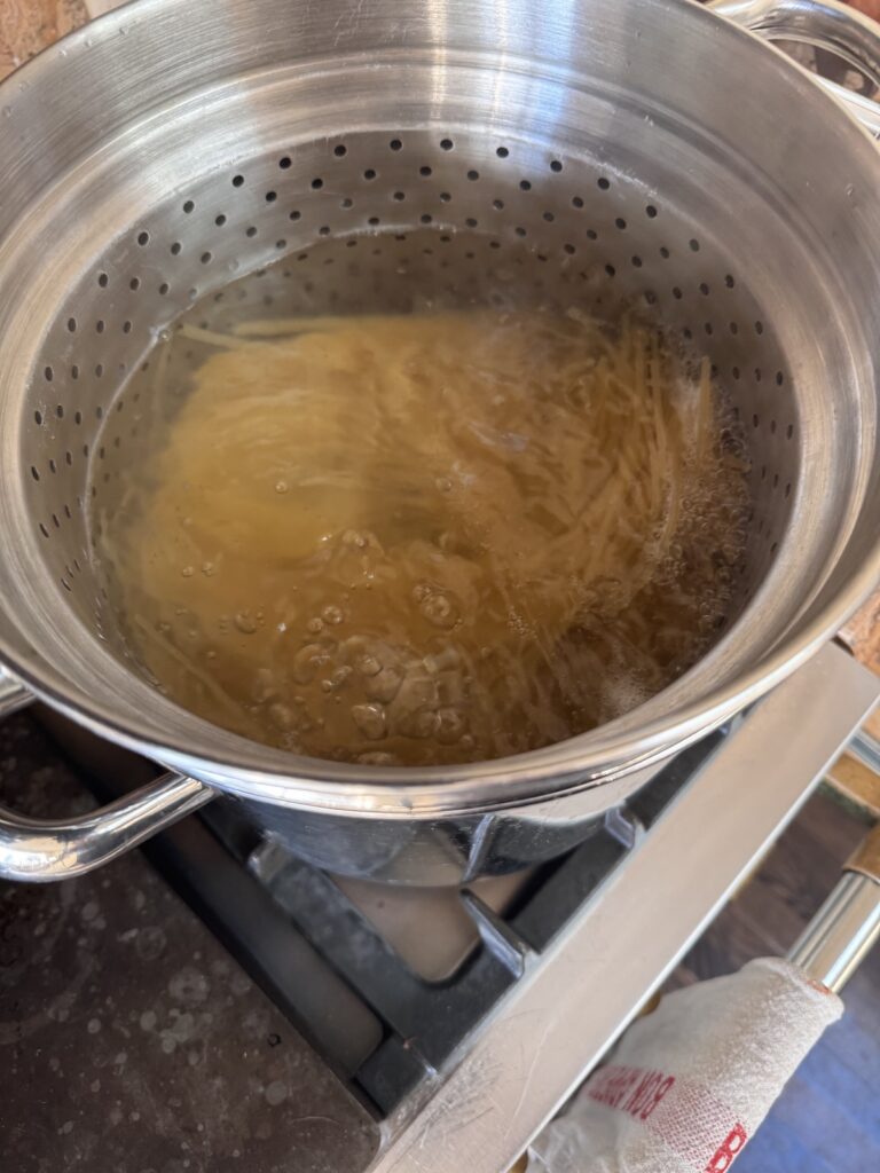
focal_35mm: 24
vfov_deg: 71.6
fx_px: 813
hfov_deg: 56.8
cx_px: 440
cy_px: 586
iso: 200
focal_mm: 6.76
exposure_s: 1/95
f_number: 1.78
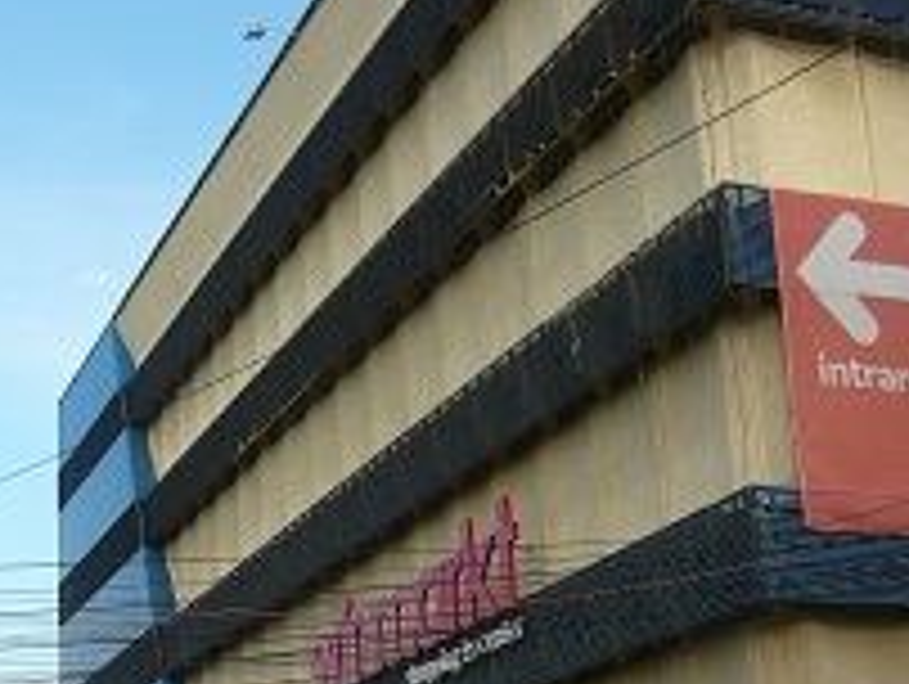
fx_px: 1761
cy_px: 562
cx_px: 184
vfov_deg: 21.7
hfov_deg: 28.3
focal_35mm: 67
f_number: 2.8
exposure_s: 1/500
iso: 100
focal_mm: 5.5
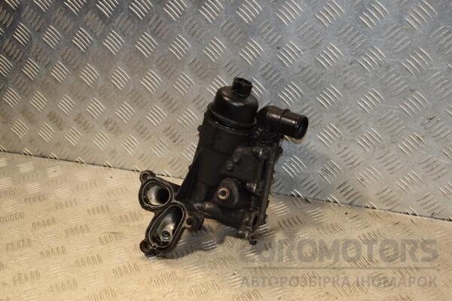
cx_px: 226
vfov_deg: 23.8
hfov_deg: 35.1
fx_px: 716
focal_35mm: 57
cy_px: 150
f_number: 5
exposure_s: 1/200
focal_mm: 38
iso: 800
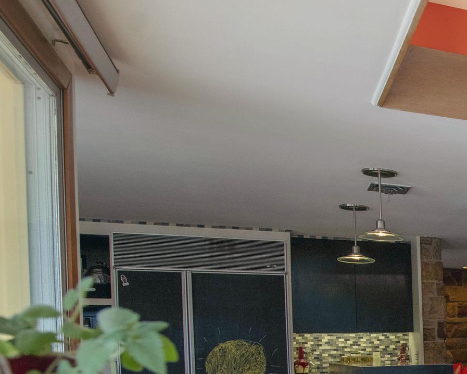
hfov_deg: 25.9
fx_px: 622
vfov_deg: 26.5
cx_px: 748
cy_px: 525
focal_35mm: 45
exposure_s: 1/250
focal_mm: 14
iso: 400
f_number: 5.6
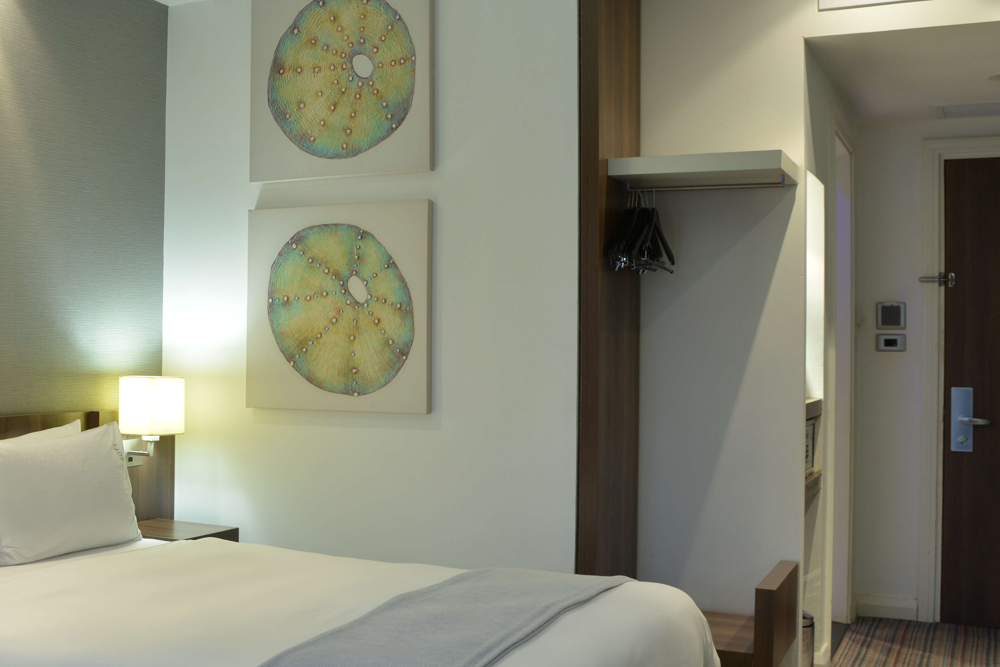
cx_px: 244
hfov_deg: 43.9
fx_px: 1194
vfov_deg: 31.2
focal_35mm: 43
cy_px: 325
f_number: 6.3
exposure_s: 1/5
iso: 320
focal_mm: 24
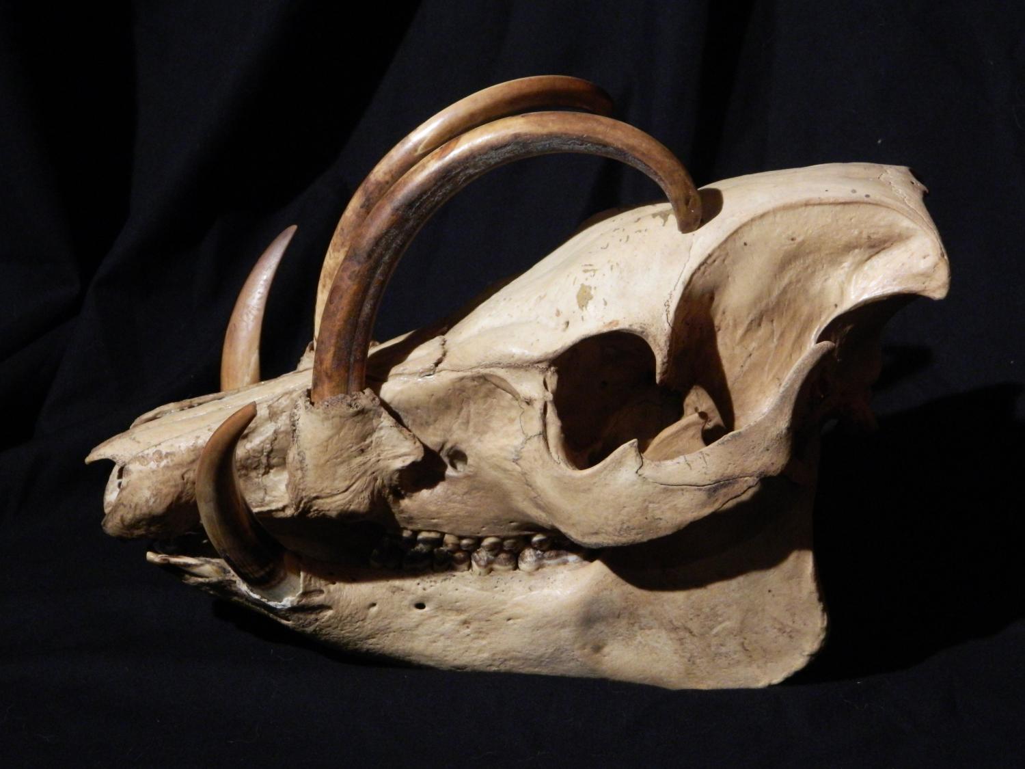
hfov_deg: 19.1
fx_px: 3050
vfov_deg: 14.4
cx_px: 512
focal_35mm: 103
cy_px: 384
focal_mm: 18.6
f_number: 4.5
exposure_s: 1/40
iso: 400
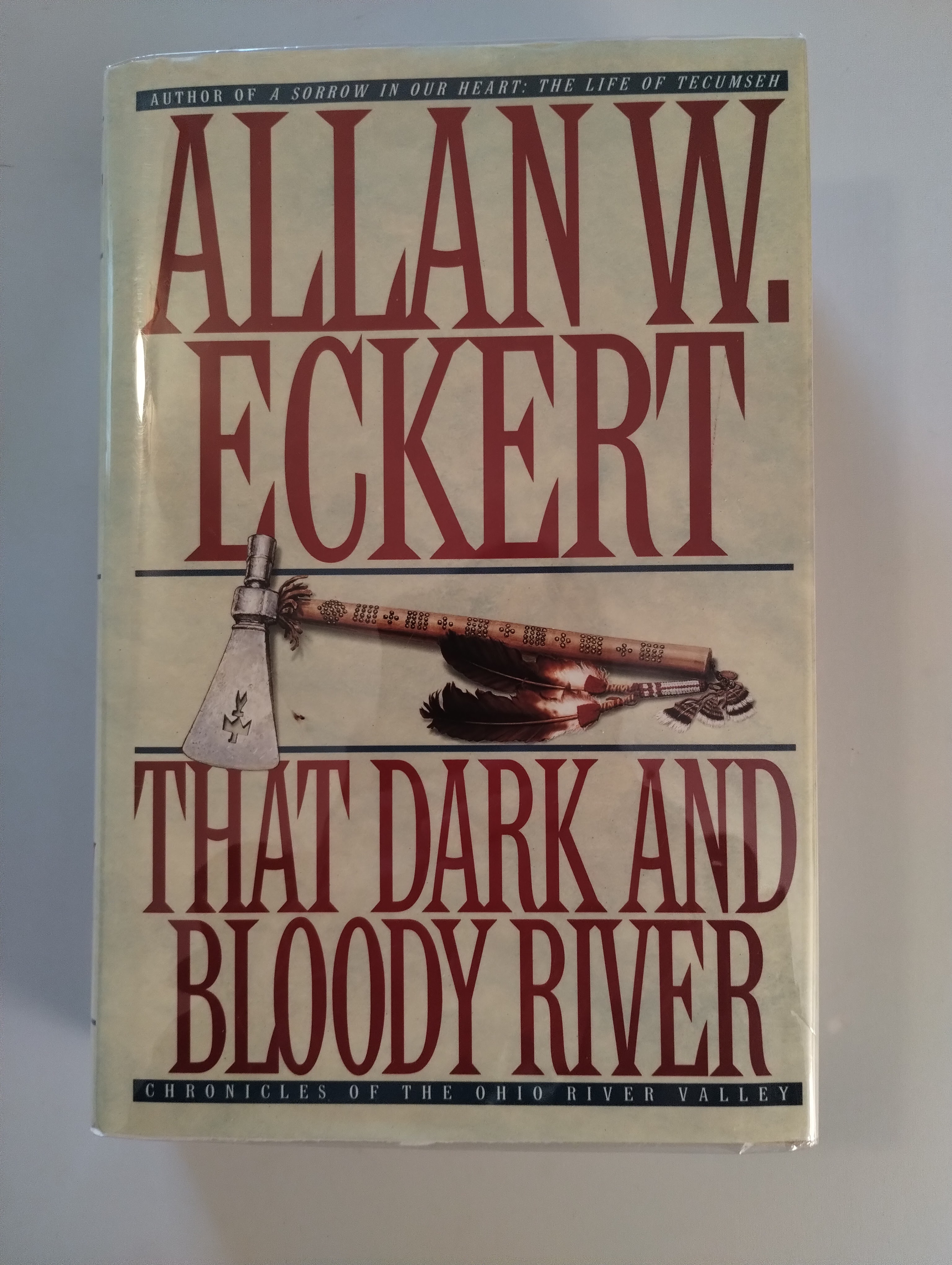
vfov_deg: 63.4
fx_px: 1024
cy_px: 632
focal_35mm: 28
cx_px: 476
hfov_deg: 49.9
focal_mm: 4.27
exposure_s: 1/30
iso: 631
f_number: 1.8
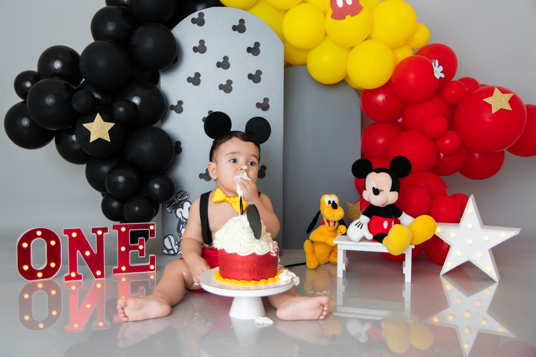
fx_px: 506
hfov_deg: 55.8
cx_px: 268
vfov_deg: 38.9
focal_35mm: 34
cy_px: 178
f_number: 4.5
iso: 200
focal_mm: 34
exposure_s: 1/160
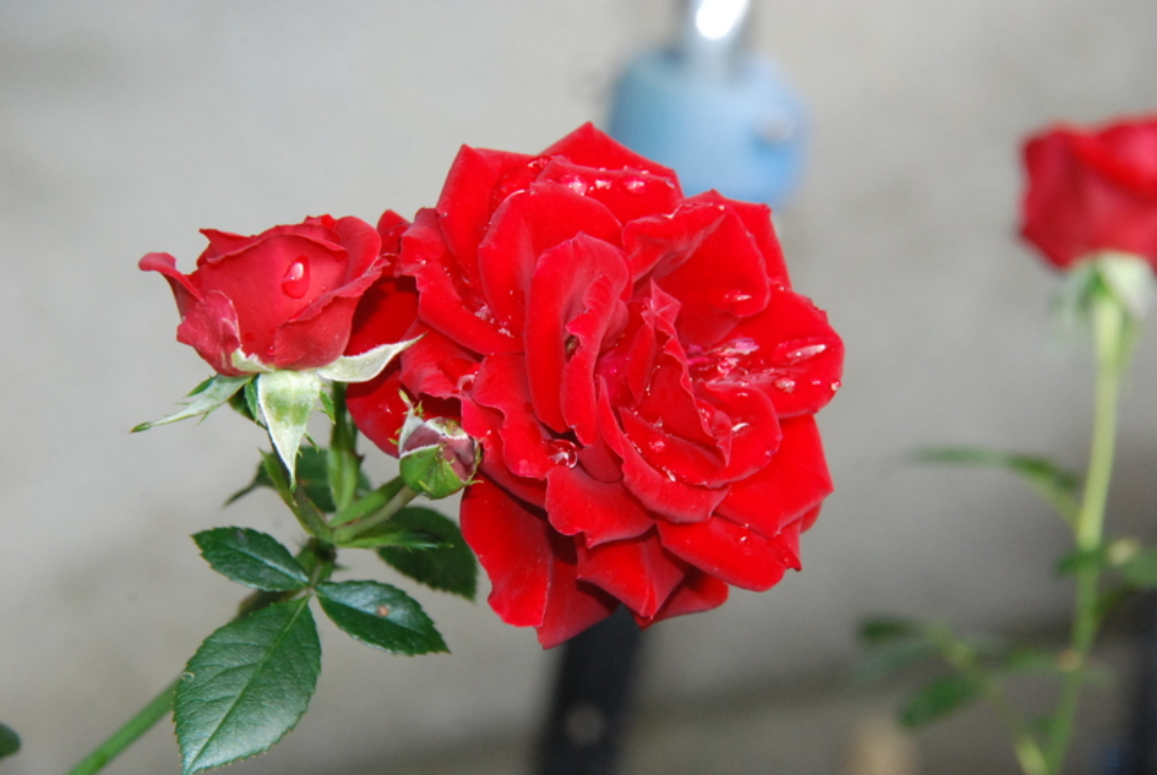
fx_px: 10139
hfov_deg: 6.5
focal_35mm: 315
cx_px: 578
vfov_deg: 4.4
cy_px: 388
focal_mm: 210
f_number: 13
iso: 1600
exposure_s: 1/200
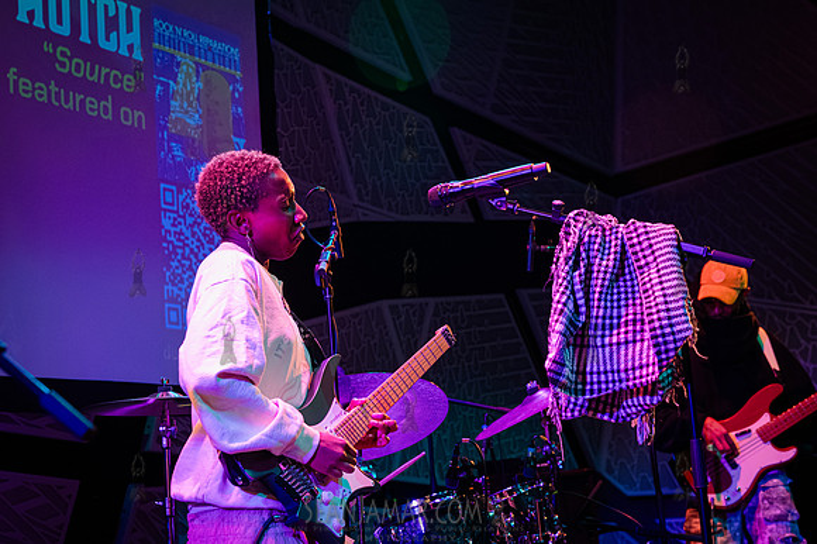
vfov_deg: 20.9
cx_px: 408
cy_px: 272
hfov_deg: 31.0
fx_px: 1474
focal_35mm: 65
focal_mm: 65
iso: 10000
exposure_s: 1/400
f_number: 5
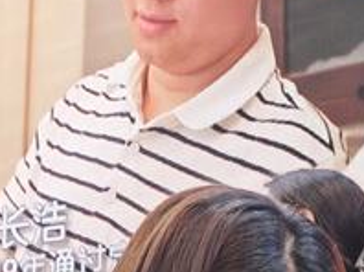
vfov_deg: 13.1
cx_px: 665
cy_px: 514
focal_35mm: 100
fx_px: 1050
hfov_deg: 16.3
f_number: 1.6
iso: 250
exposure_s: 1/120
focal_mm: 6.06
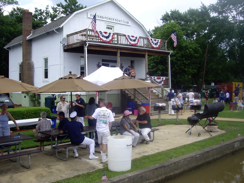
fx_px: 268
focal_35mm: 38
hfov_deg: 49.0
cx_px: 122
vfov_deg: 37.7
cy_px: 92
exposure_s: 1/125
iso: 50
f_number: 5.6
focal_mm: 7.9
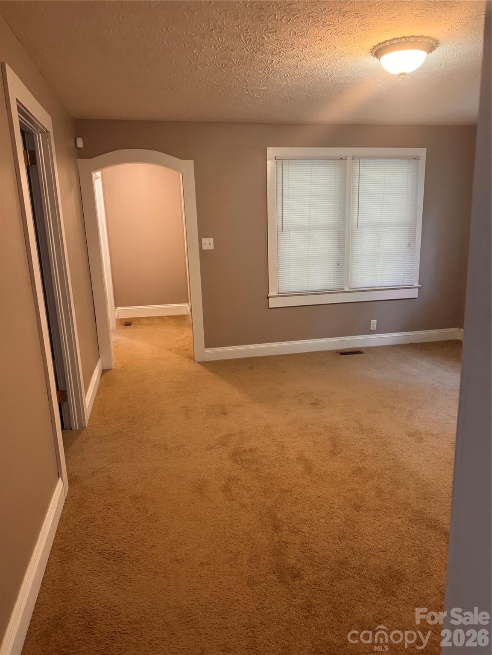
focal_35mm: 24
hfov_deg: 56.8
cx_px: 246
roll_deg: +2.6
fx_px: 455
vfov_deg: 71.6
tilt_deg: -13.3
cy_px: 328
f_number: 1.78
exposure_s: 1/60
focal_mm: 6.76
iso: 500
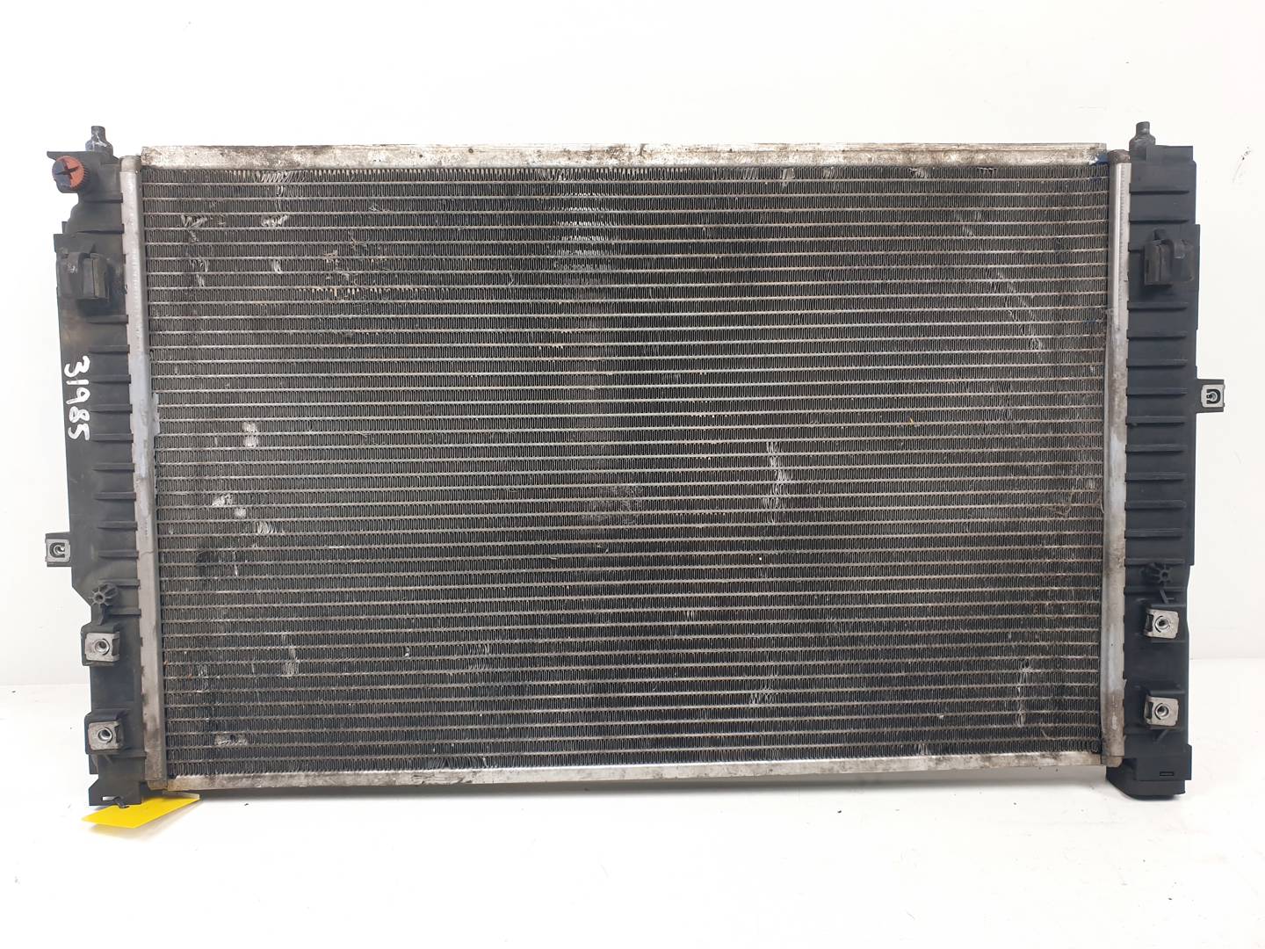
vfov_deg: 53.1
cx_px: 632
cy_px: 474
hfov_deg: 67.3
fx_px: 950
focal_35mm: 26
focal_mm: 4.3
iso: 50
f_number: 2.4
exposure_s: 1/149
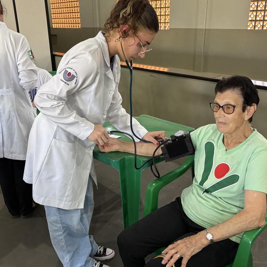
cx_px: 120
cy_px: 136
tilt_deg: -20.8
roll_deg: +1.7
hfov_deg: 47.2
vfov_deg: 47.2
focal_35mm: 35
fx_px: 305
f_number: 1.6
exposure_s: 1/60
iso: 250
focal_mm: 5.96
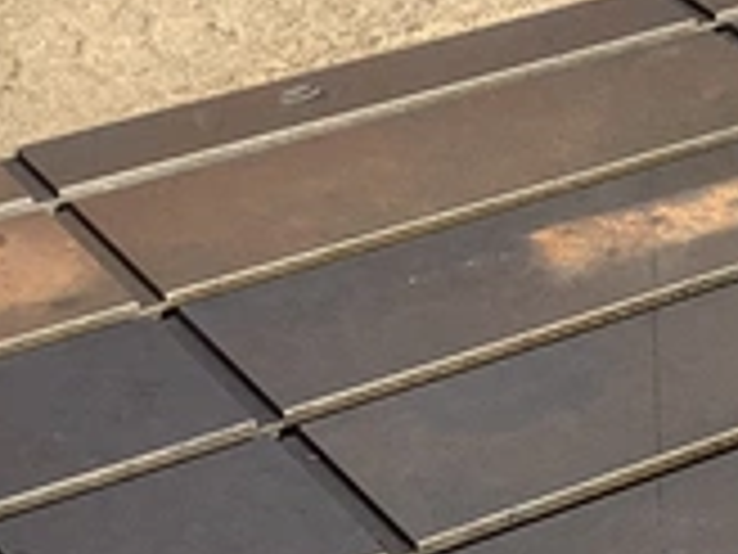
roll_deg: -5.8
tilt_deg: -35.8
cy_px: 547
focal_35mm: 142
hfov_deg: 13.3
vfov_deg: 10.4
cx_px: 1017
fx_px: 3027
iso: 25
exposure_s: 1/734
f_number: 2.4
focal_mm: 3.3
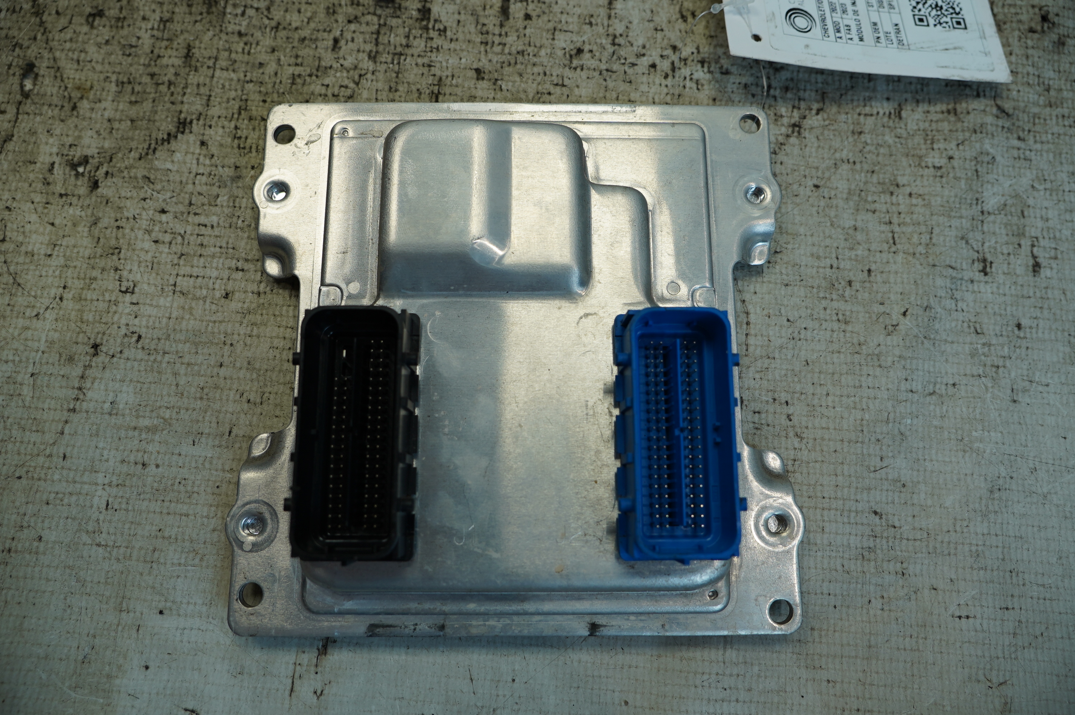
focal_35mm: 24
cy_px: 358
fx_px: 716
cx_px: 538
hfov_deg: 73.8
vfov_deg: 53.0
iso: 200
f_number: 4
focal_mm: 16
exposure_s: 1/160
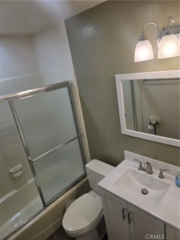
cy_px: 120
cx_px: 90
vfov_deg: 73.9
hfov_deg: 58.9
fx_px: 159
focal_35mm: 23
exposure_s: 1/120
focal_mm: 6.3
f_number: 1.7
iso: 32
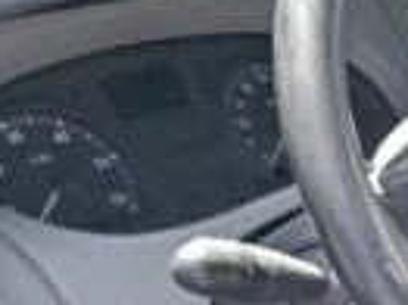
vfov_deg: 11.2
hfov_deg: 13.2
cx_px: 825
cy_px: 436
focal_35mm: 128
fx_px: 1507
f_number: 2.2
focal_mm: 3.46
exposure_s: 1/144
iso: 100
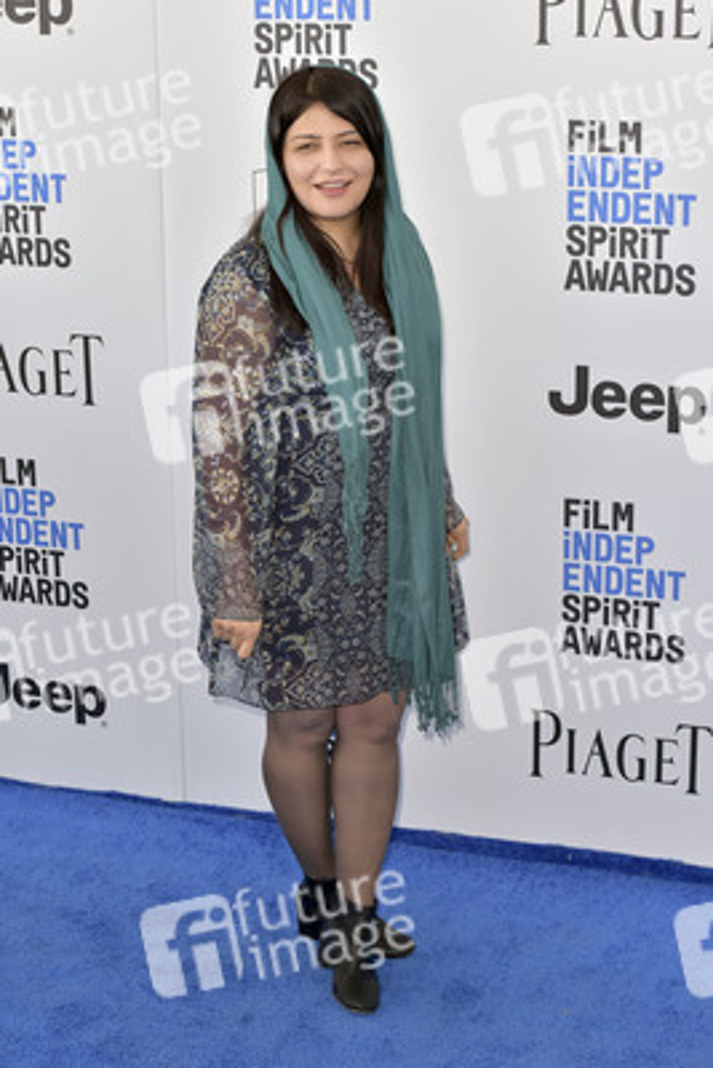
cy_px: 534
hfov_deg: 19.5
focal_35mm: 70
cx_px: 356
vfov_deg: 28.8
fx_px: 2078
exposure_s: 1/320
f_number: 6.3
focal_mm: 70
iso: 500
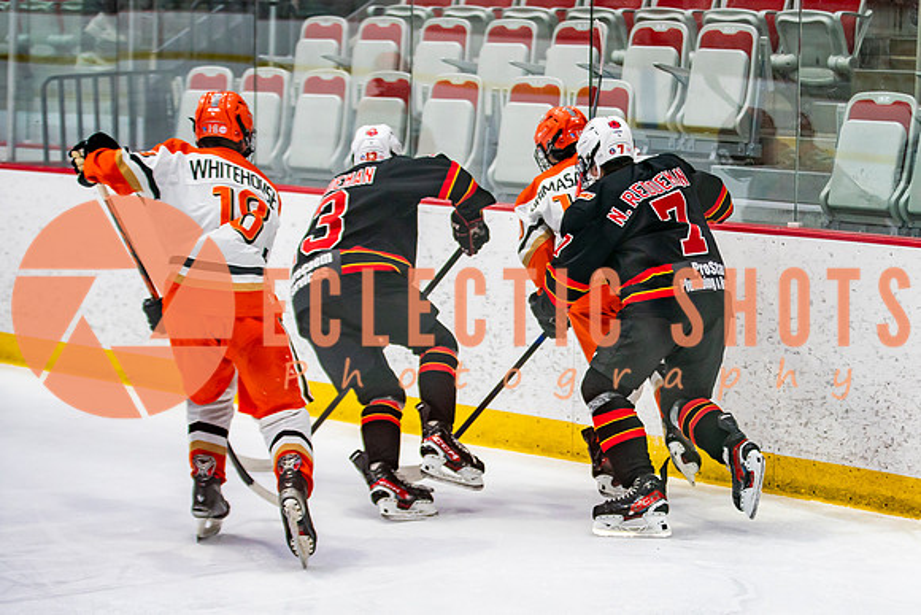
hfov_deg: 16.6
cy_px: 363
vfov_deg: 11.2
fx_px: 3139
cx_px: 706
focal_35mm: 123
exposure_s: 1/640
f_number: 2.8
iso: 1250
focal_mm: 80
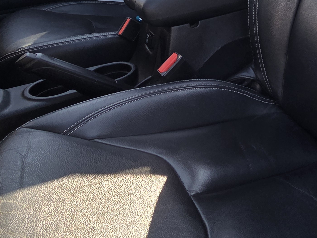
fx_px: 339
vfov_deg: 32.5
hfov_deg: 46.8
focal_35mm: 37
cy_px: -41
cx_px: 264
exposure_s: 1/403
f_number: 2.2
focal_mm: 2.2
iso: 50
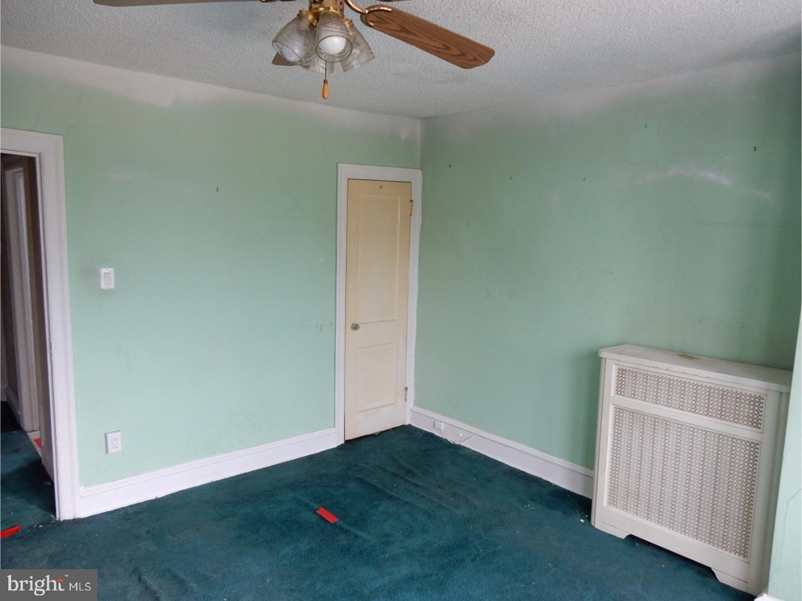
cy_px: 300
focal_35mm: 25
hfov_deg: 69.4
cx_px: 401
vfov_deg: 54.9
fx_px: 579
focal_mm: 4.5
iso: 160
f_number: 3.7
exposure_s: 1/30
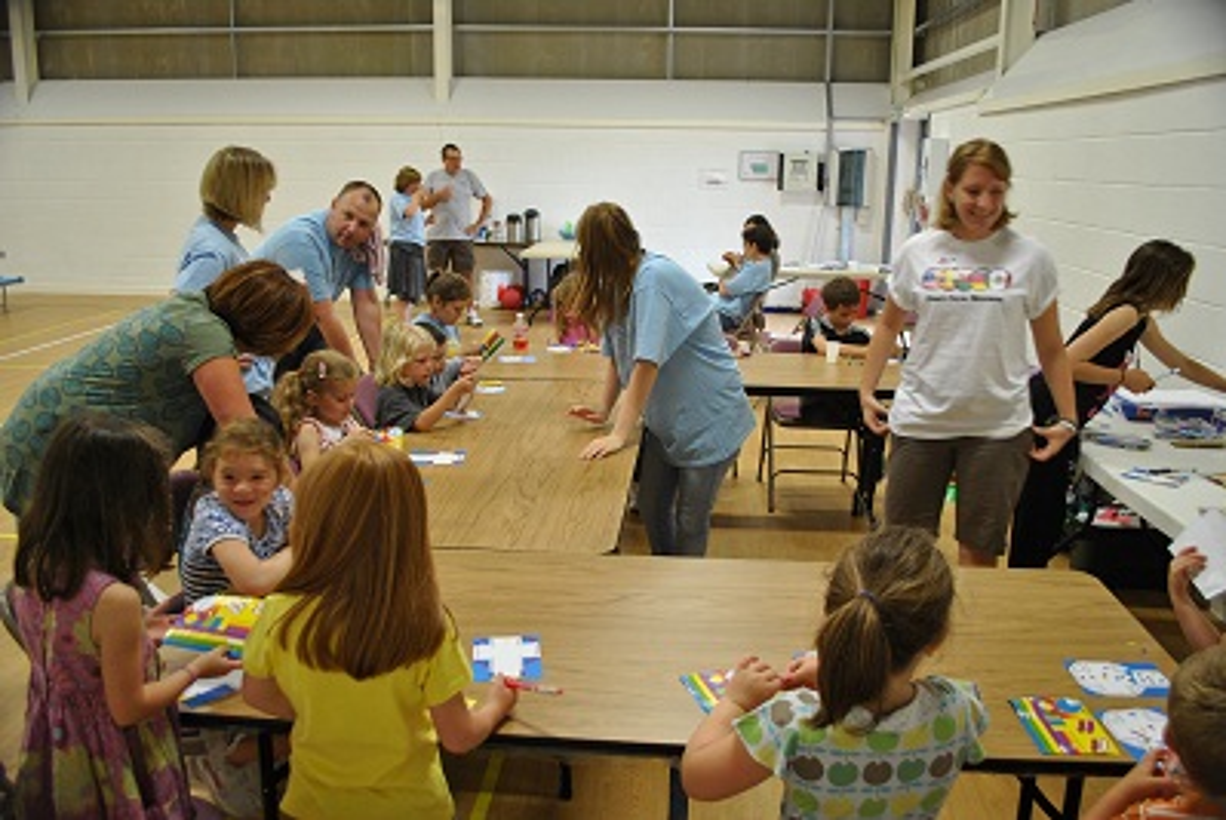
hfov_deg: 61.9
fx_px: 1023
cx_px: 613
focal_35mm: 30
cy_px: 410
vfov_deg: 43.7
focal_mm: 20
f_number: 3.8
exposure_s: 1/30
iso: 220
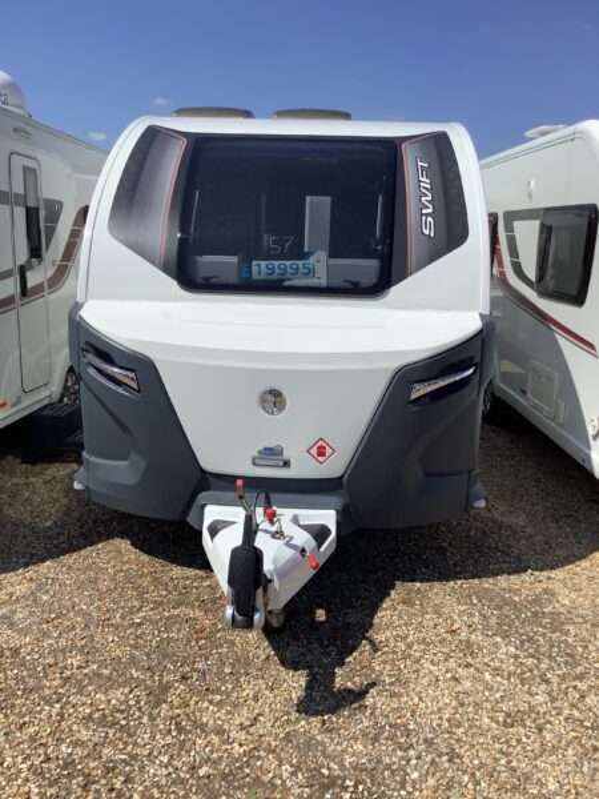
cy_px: 400
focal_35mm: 31
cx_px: 300
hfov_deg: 45.4
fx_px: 715
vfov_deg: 58.4
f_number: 2.4
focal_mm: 3.3
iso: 25
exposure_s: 1/2398
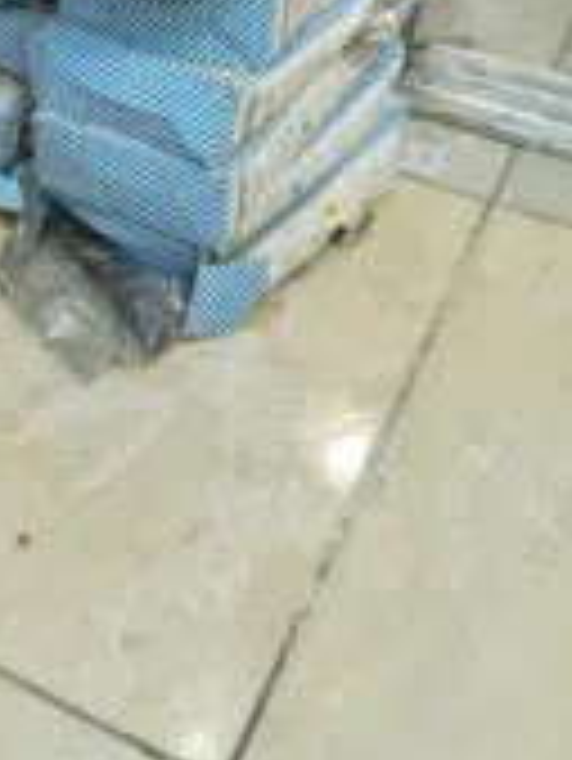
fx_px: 1408
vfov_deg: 29.6
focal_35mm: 64
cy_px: 157
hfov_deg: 21.5
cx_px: -99
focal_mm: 4.19
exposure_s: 1/40
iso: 837
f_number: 1.6
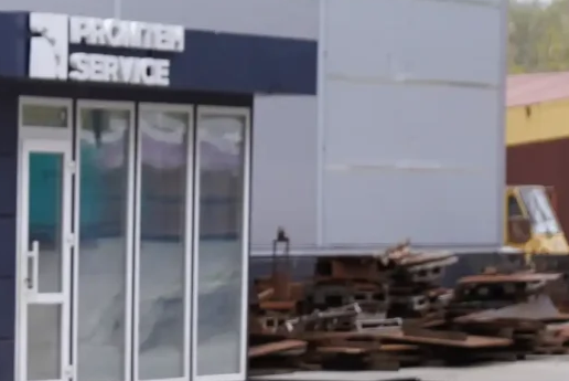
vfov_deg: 6.0
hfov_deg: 8.4
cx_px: -656
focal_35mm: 230
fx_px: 3646
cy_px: 417
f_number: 4
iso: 100
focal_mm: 31
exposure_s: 1/200
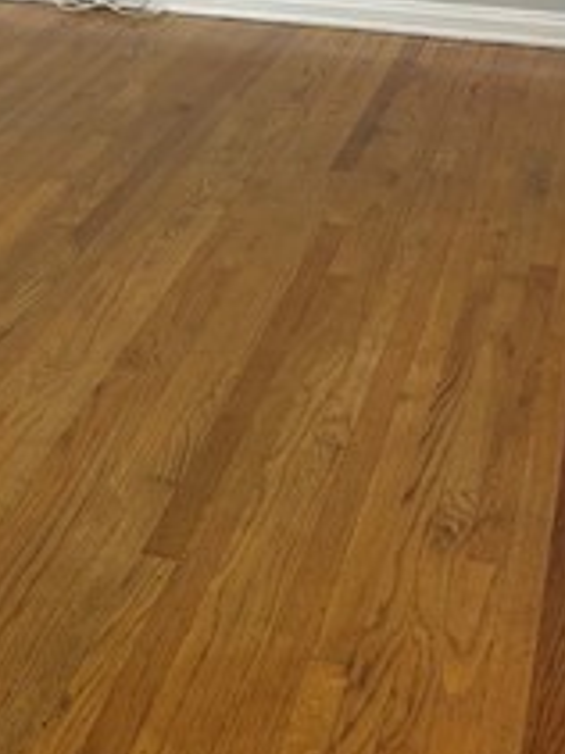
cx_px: 72
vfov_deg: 22.4
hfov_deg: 18.4
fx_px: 1721
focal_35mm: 79
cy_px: -193
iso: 100
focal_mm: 5.7
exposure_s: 1/120
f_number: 1.5
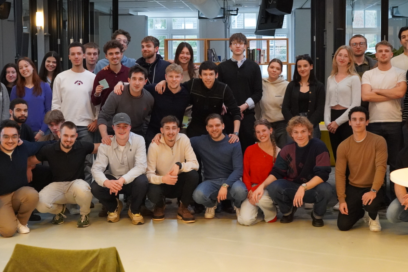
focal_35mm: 68
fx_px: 767
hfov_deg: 29.8
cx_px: 208
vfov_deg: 20.1
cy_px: 125
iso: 5000
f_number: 4
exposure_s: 1/160
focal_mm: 35
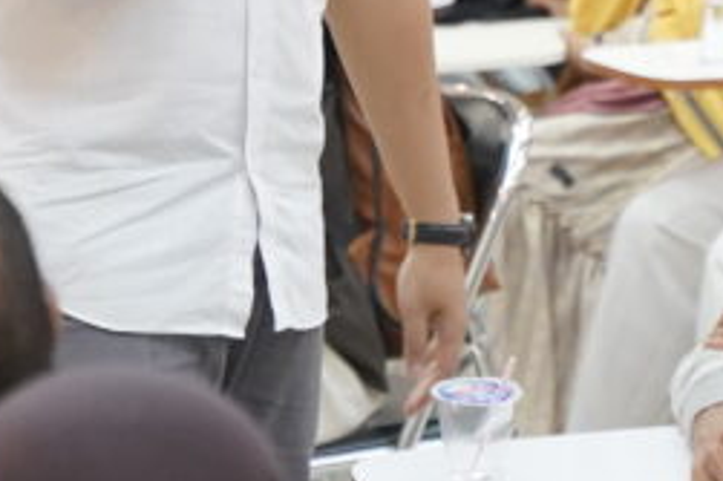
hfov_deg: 8.8
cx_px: 648
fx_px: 4676
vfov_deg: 5.9
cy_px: -45
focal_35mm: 233
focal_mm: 57
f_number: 3.5
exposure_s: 1/125
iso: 6400
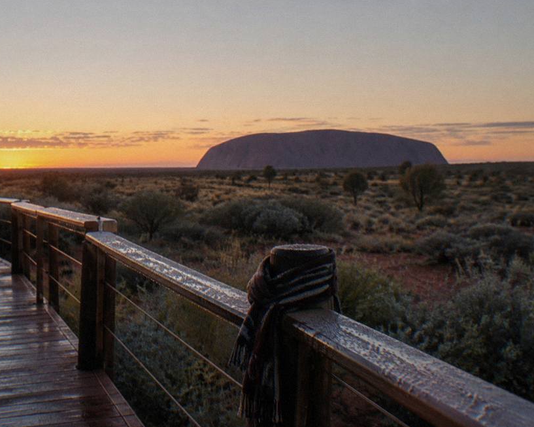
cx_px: 213
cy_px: 214
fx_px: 853
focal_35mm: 54
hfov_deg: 34.6
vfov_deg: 28.1
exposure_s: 1/50
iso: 4000
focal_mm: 47
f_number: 5.6
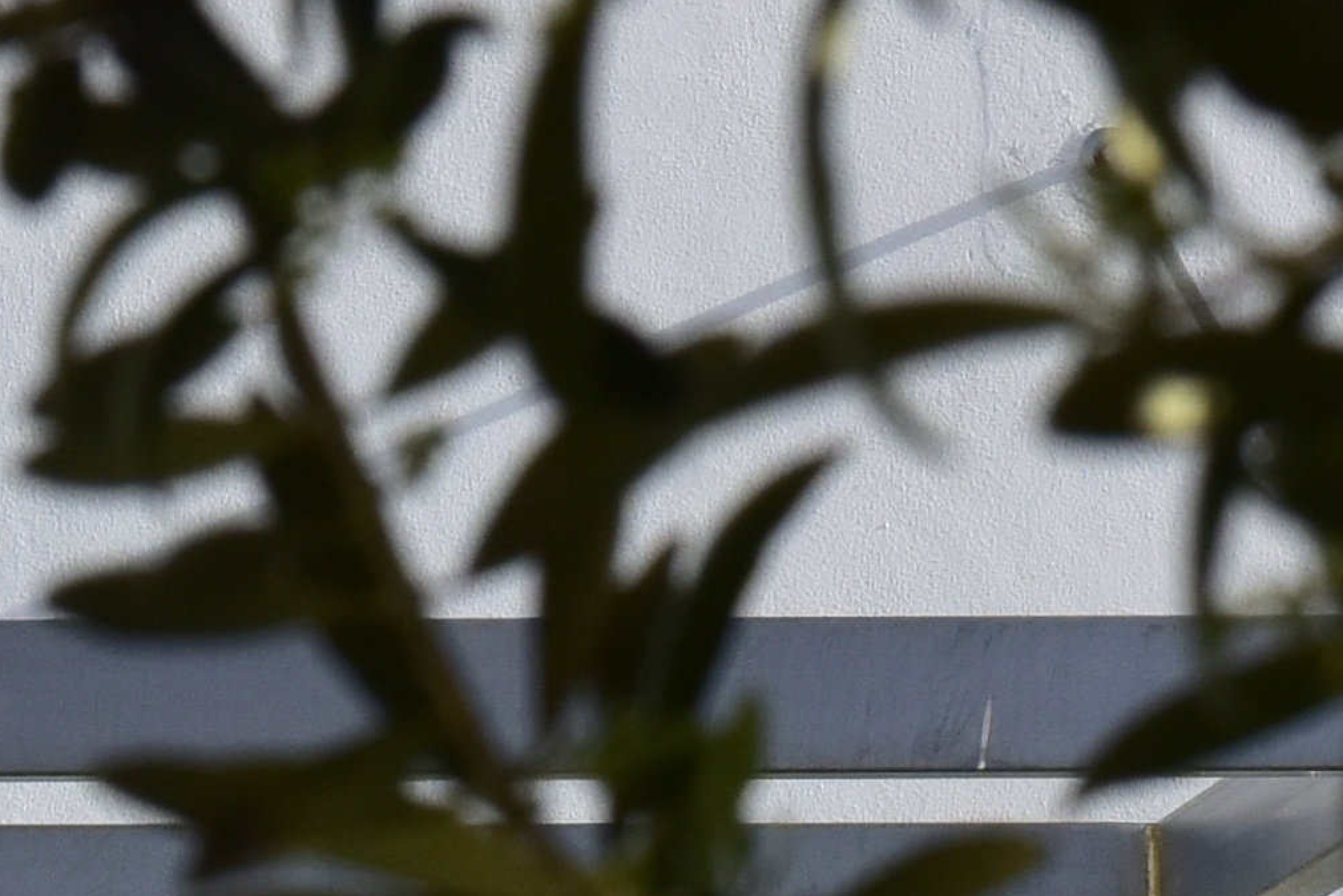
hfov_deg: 4.5
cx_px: -774
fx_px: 16866
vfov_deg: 3.0
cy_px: 2253
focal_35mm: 452
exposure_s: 1/640
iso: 640
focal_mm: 62
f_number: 13
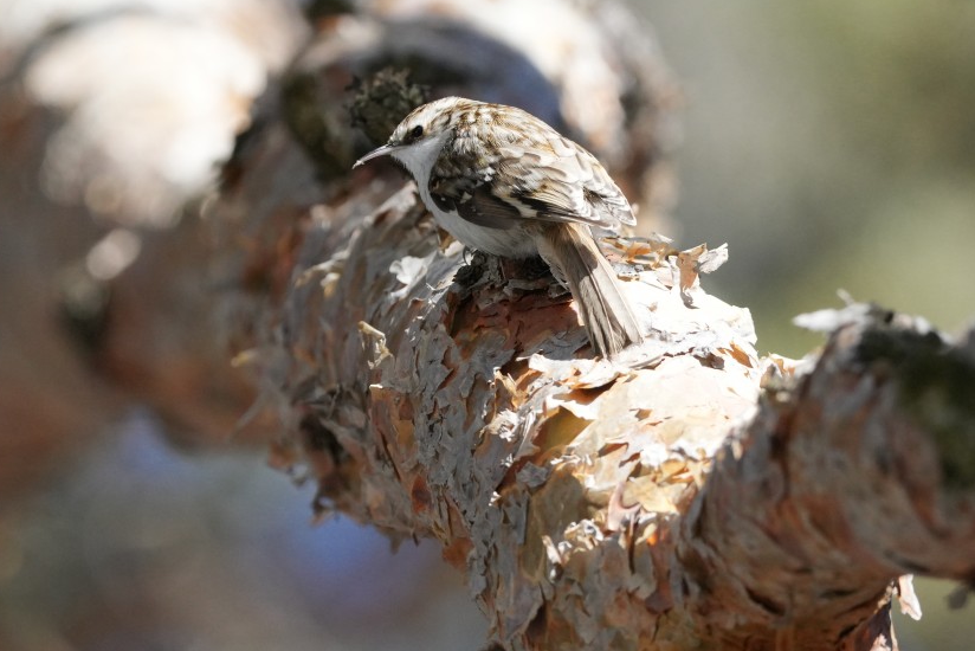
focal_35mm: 778
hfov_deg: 2.7
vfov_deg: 1.8
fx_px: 21067
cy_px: 271
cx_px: 567
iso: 3200
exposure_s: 1/2500
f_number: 7.1
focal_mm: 407
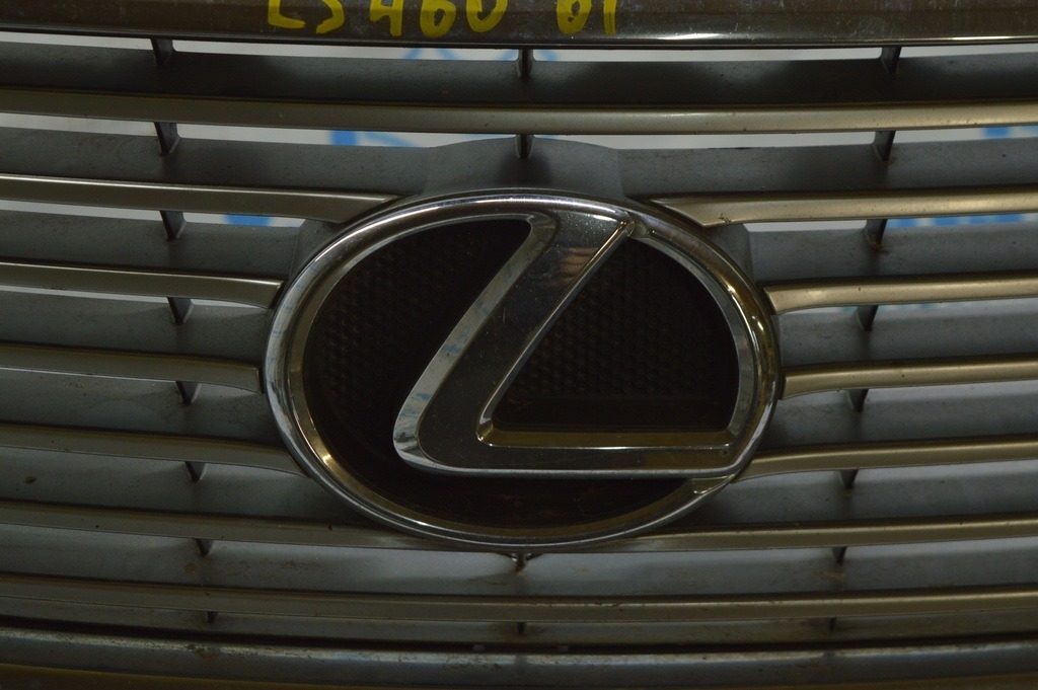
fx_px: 2377
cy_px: 345
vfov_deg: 16.5
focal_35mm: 82
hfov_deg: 24.6
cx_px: 519
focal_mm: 55
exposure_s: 1/50
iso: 400
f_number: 5.6
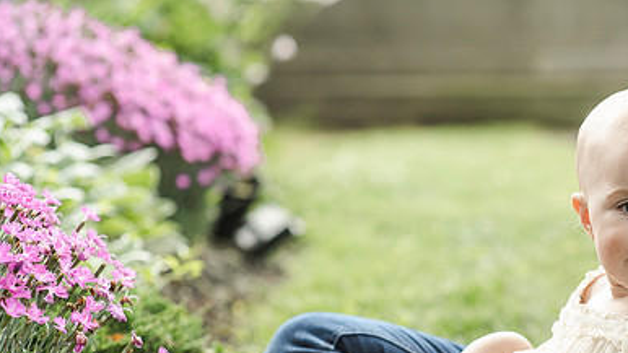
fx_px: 2314
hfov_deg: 15.4
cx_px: 470
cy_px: 277
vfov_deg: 8.7
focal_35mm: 139
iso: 800
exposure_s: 1/1250
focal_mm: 85
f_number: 3.5
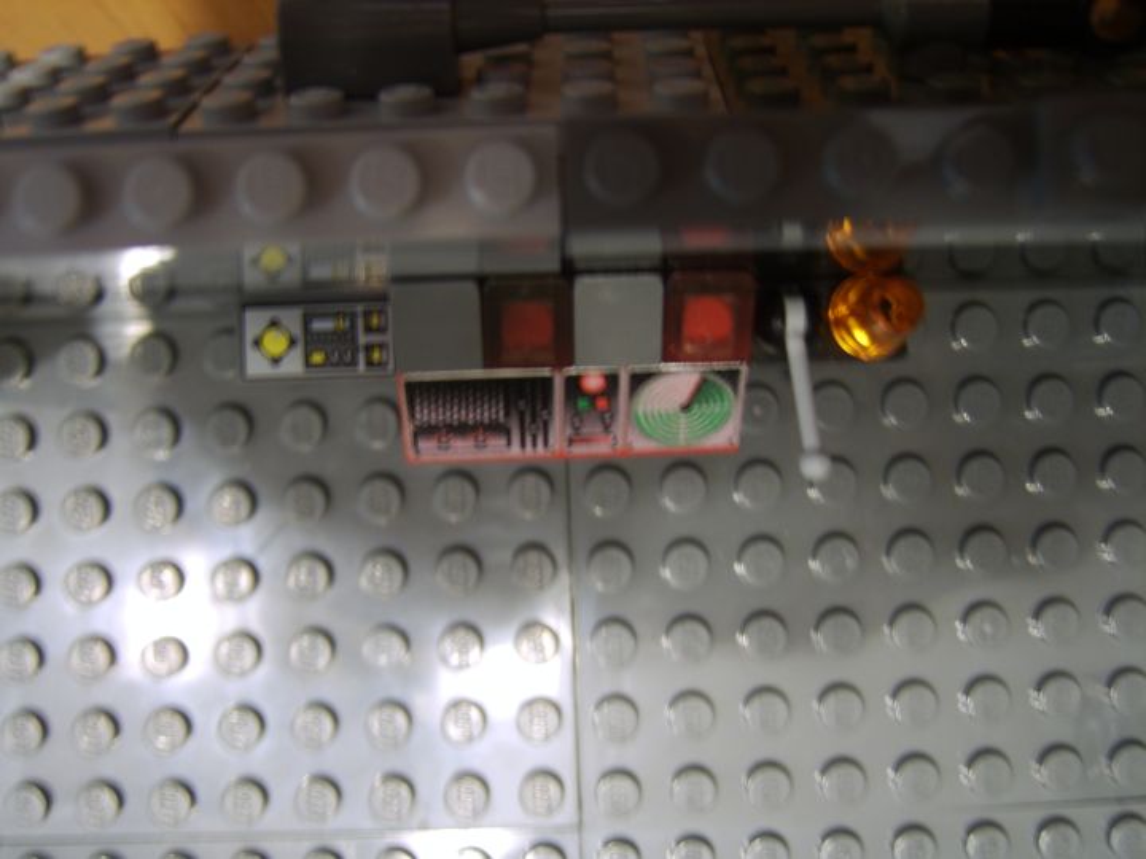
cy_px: 430
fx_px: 1026
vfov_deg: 45.4
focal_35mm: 31
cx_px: 573
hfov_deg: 58.4
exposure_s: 1/2
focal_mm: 8.13
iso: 71
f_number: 2.7
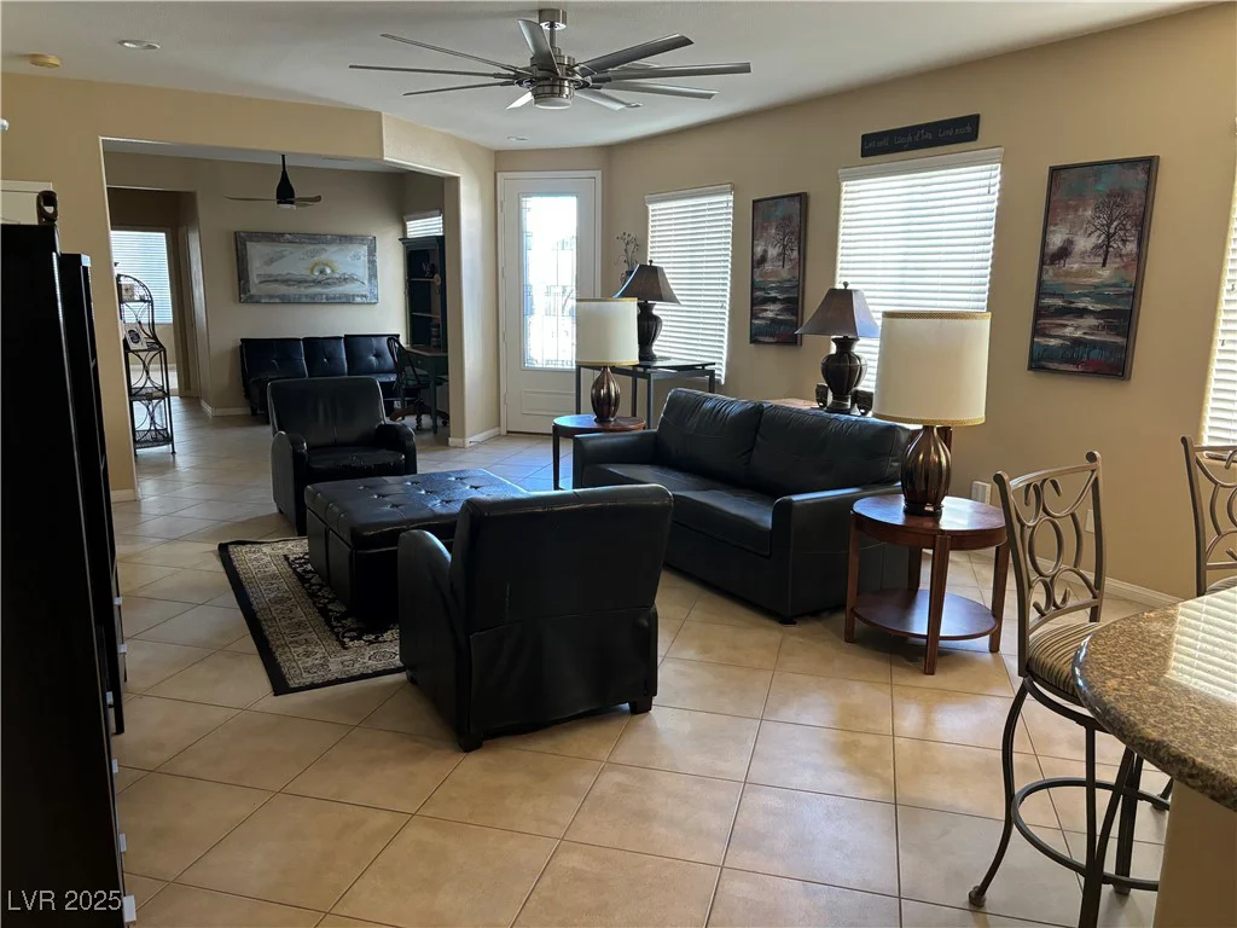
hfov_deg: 67.3
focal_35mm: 26
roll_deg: -1.0
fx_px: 929
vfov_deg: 53.1
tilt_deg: -11.5
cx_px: 618
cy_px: 464
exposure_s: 1/60
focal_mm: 5.96
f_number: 1.6
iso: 320
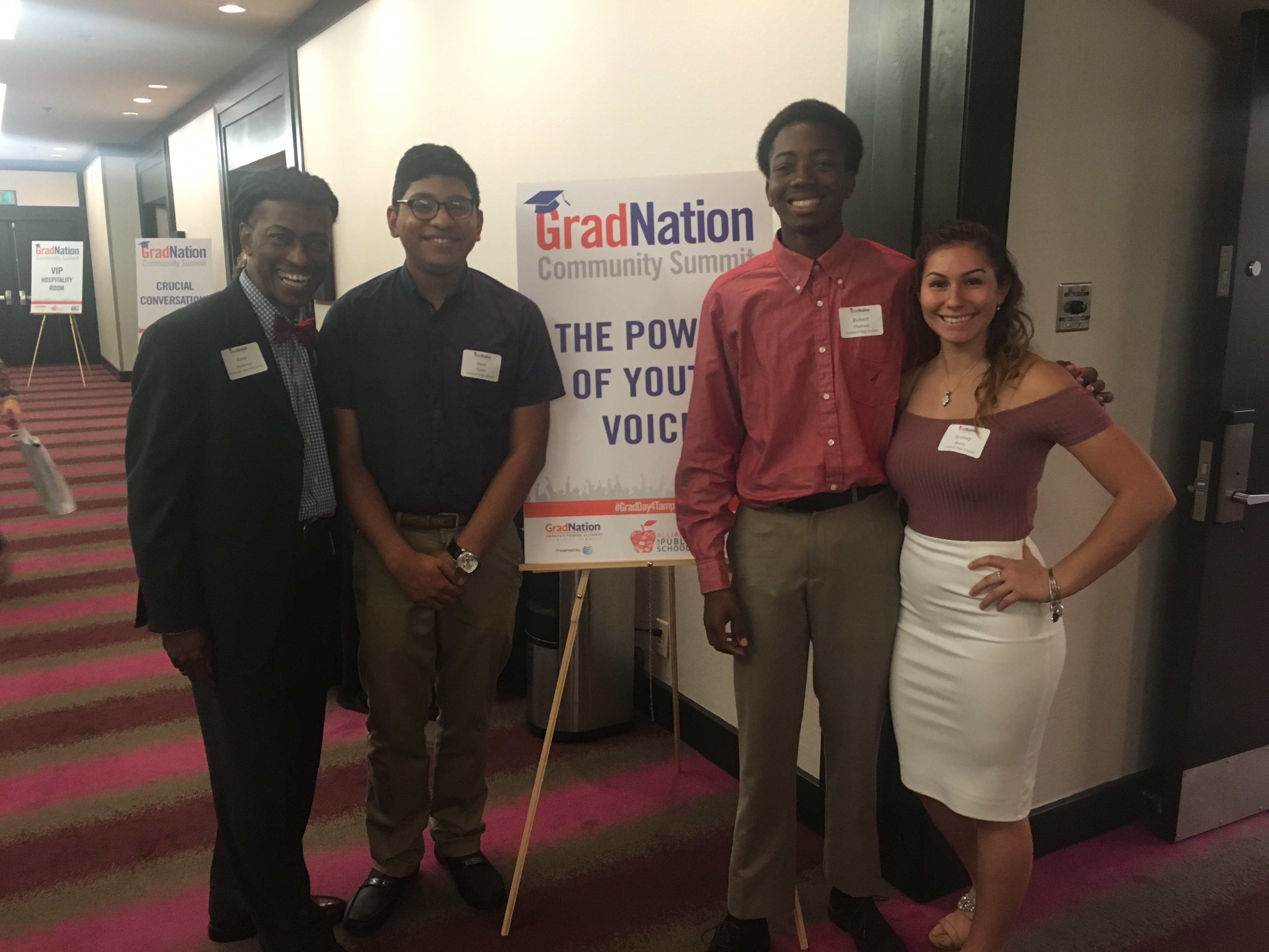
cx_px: 634
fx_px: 1063
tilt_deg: -10.6
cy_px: 476
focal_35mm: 29
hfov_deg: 61.7
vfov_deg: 48.2
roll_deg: +0.0
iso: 200
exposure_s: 1/24
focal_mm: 4.15
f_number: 2.2
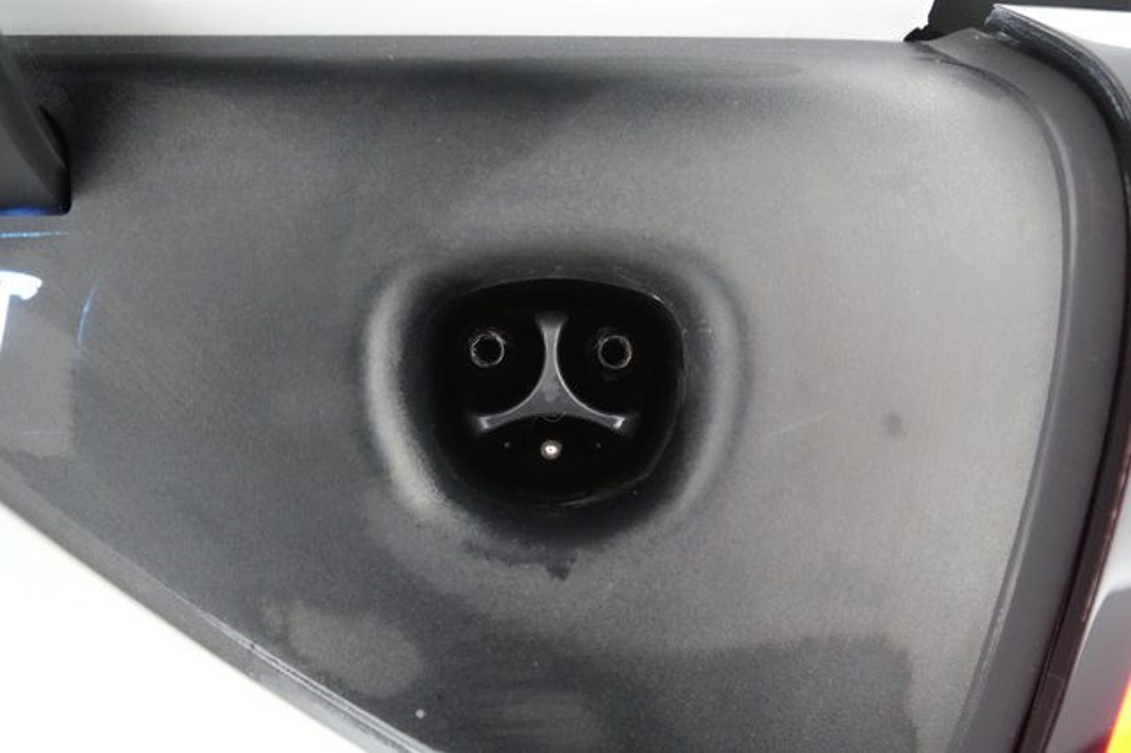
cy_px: 376
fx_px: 754
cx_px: 566
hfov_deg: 73.8
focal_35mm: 24
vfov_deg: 53.1
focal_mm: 24
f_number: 5
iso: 16000
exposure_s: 1/100
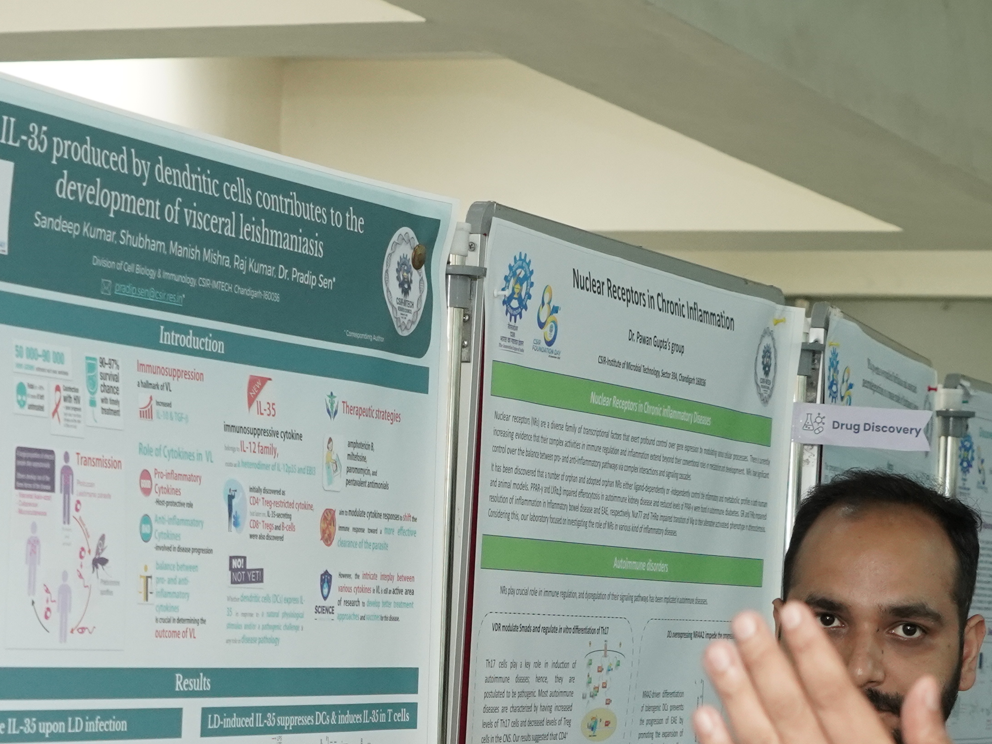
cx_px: 405
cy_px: 879
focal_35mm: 124
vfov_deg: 11.7
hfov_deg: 15.9
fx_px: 3553
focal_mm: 47
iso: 3200
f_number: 7.1
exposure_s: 1/125
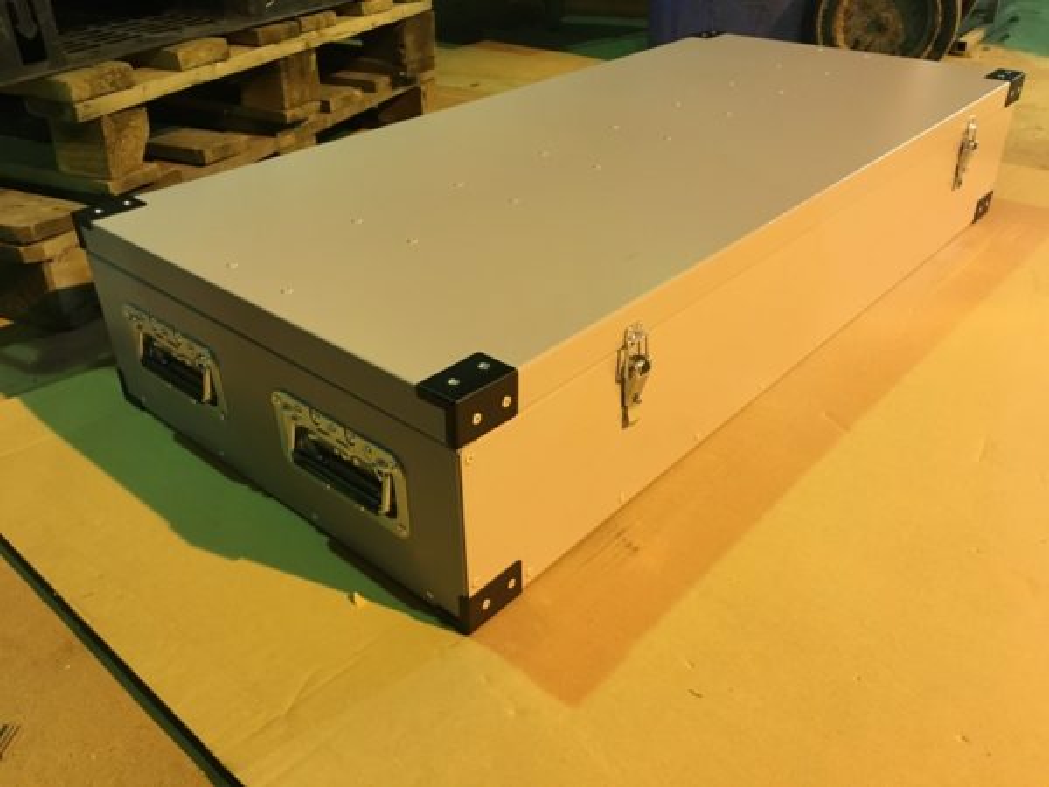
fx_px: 879
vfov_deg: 48.2
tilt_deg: -32.3
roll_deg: +0.8
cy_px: 394
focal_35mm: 29
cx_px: 524
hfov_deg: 61.7
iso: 200
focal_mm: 4.15
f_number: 2.2
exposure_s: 1/17
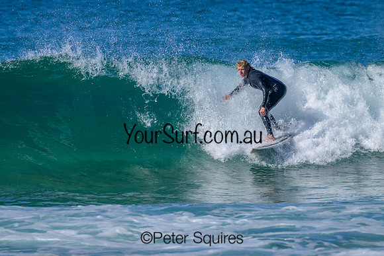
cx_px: 200
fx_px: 8216
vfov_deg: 1.8
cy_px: 98
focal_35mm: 770
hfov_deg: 2.7
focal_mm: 560
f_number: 8
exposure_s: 1/2000
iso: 450
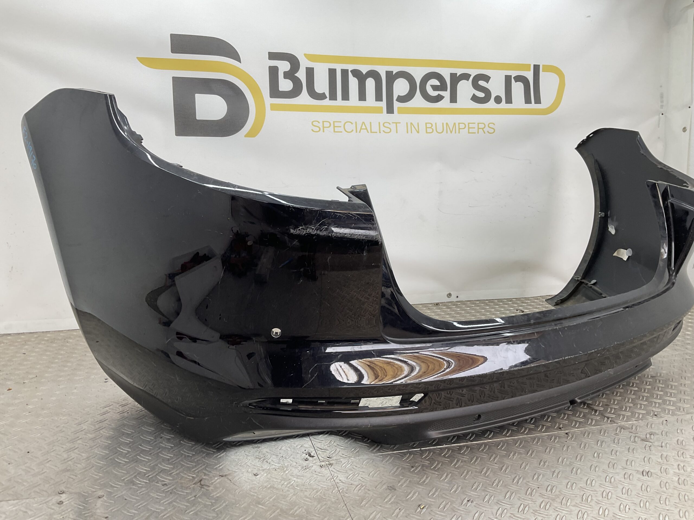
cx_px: 347
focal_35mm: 29
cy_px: 260
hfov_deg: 61.7
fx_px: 581
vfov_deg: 48.2
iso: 20
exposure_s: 1/100
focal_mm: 3
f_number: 1.8
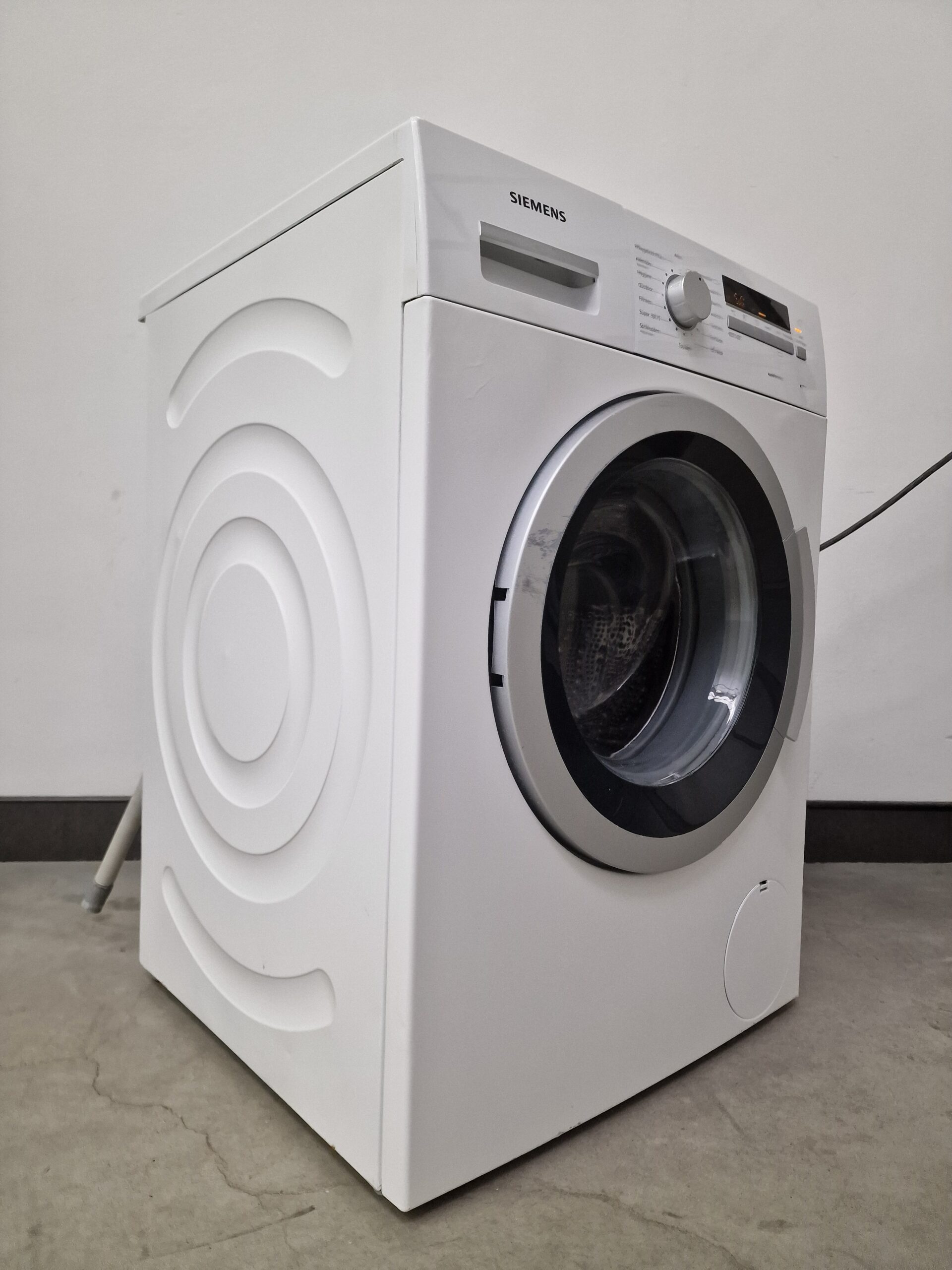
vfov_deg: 73.9
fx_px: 843
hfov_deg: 58.9
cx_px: 476
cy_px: 635
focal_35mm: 23
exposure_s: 1/100
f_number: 1.8
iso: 400
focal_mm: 6.4
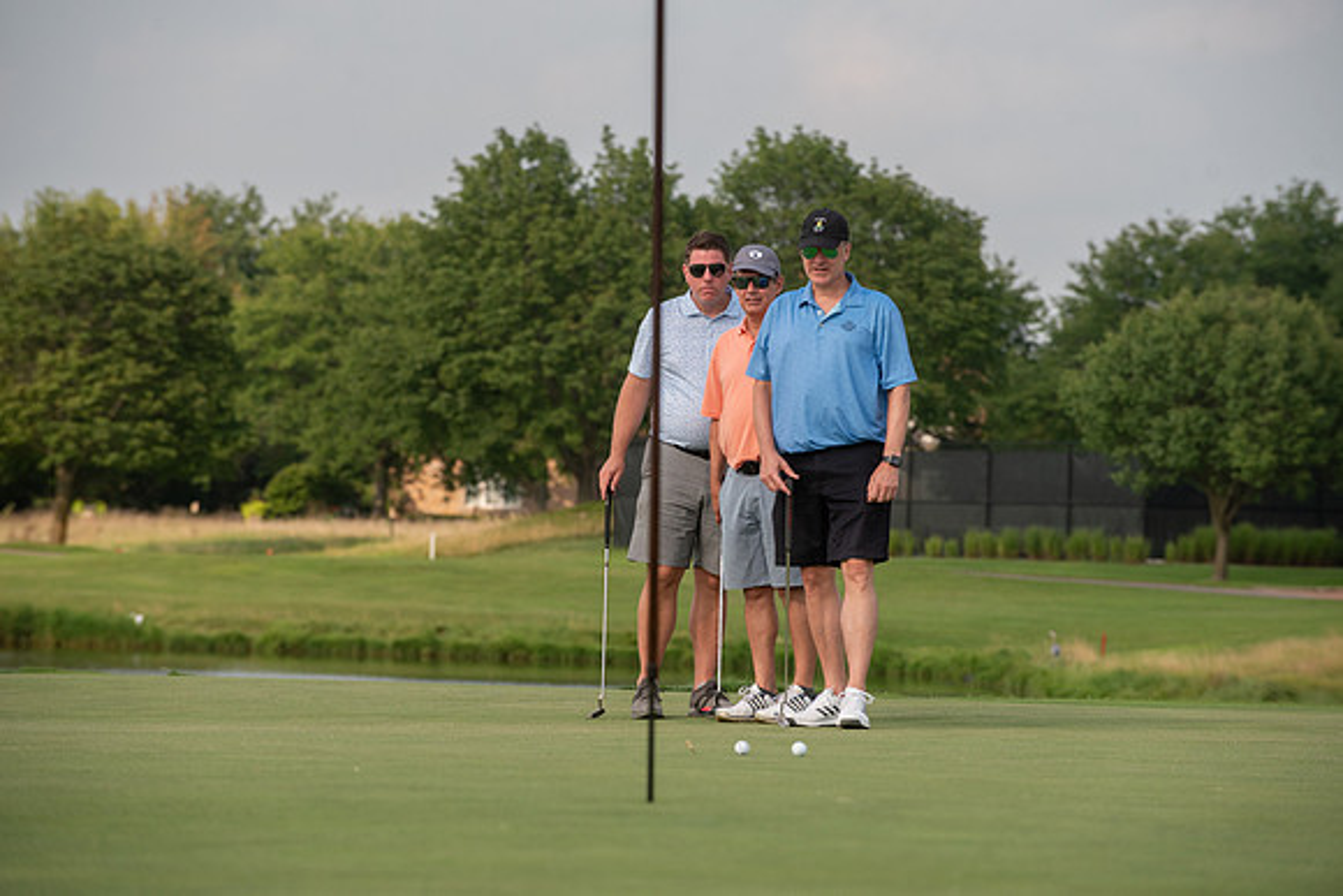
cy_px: 448
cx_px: 672
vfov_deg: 6.9
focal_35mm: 200
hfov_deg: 10.3
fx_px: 7463
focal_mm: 200
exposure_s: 1/1250
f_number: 5
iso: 250
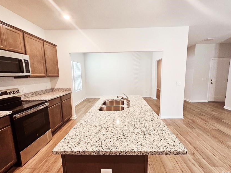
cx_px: 118
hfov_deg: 94.5
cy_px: 91
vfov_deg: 78.0
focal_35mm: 16
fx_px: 107
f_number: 2.2
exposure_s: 1/60.2
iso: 250
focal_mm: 1.74
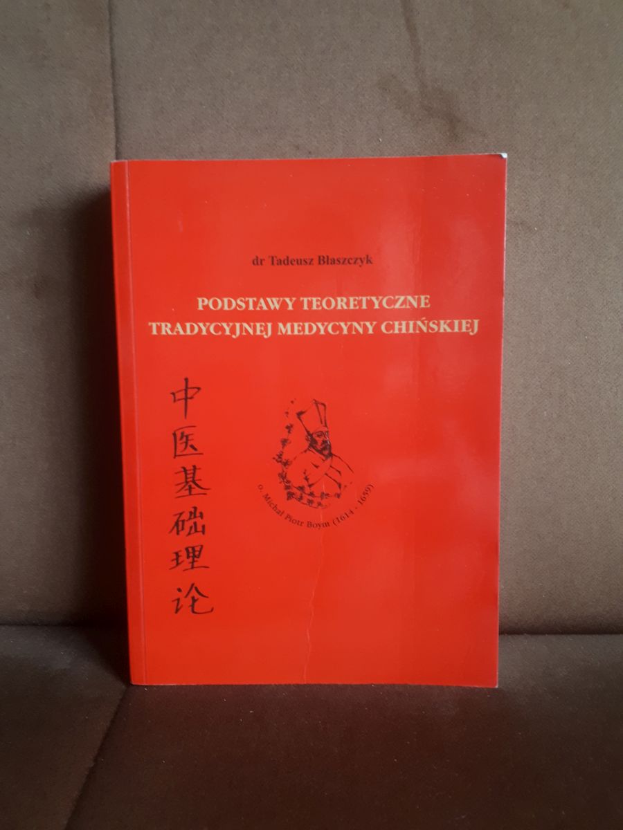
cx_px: 312
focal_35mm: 27
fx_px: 648
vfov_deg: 65.3
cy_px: 415
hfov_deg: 51.4
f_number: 1.9
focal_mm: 3.6
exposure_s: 1/30
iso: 160
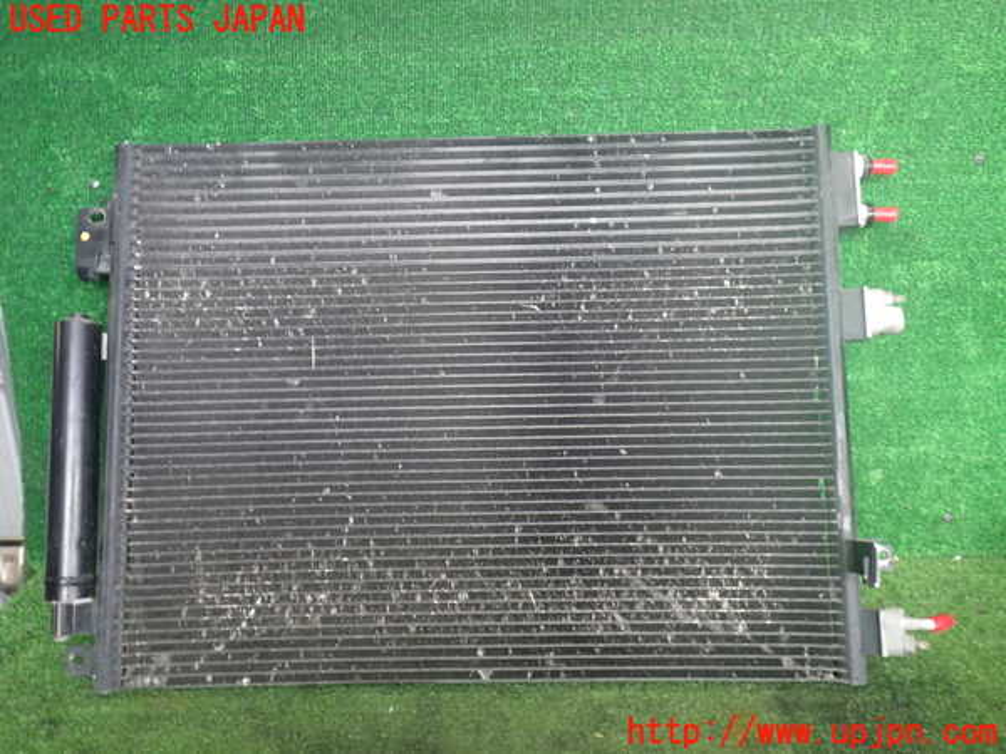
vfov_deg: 46.8
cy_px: 377
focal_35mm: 30
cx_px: 503
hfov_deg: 60.0
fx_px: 872
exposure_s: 1/30
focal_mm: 5.4
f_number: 2.3
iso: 200
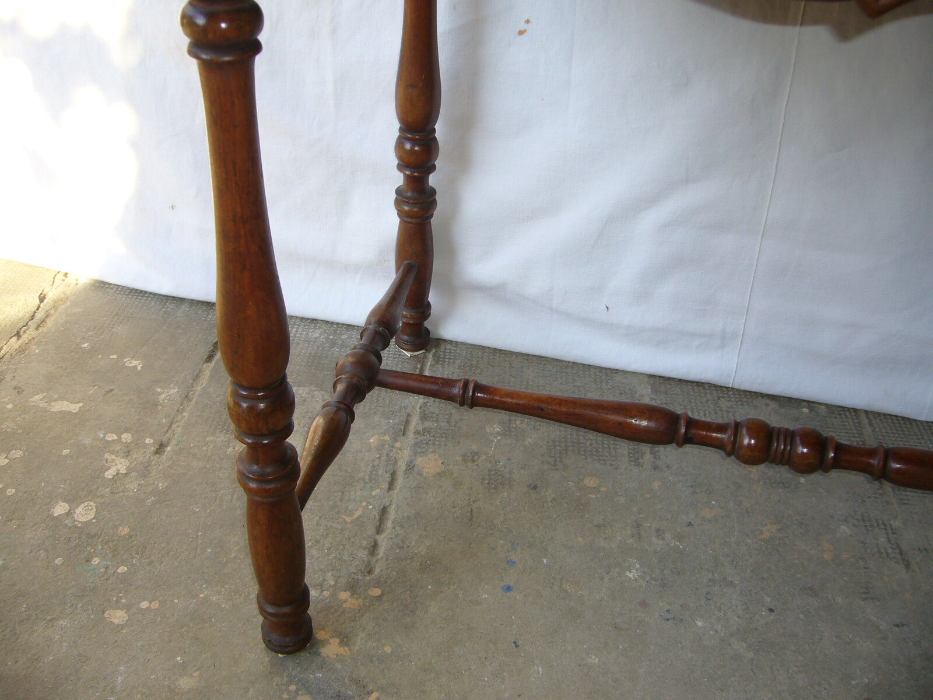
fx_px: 943
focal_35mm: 35
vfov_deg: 40.7
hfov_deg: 52.6
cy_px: 350
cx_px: 466
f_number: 2.8
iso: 80
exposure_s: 1/125
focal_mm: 5.8
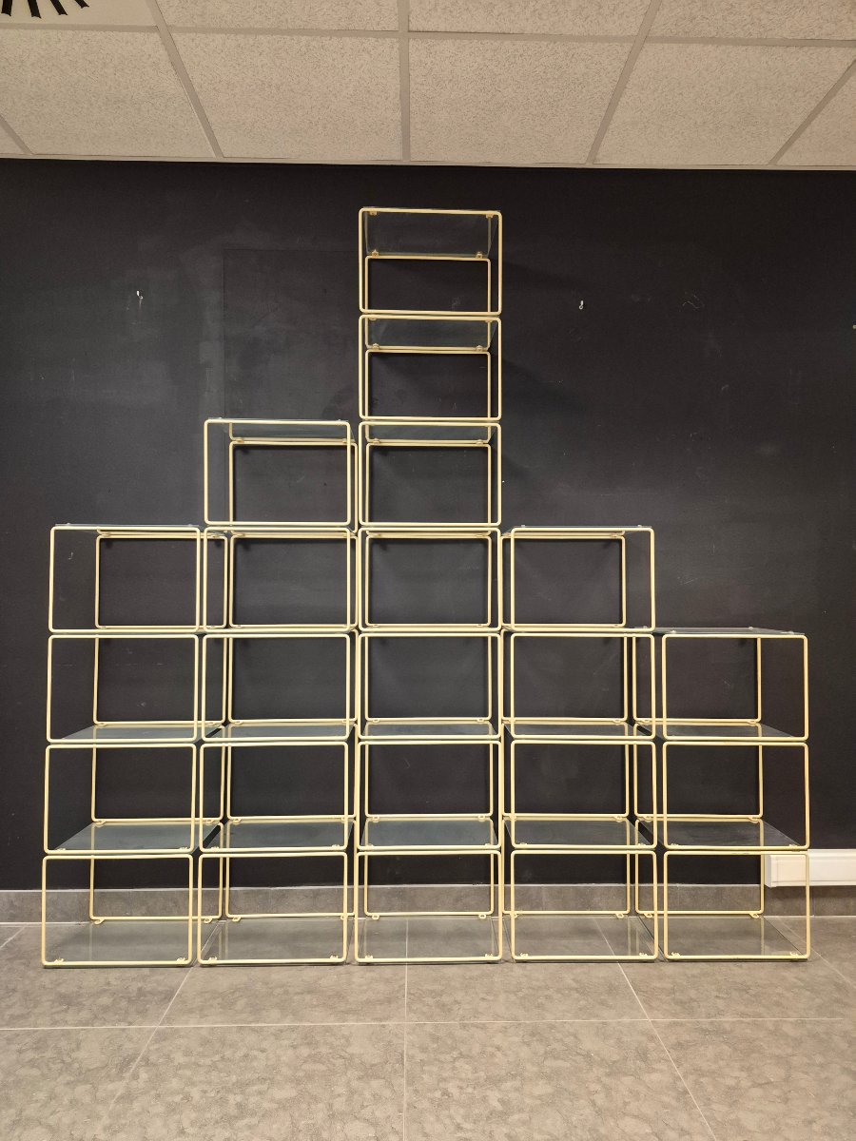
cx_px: 428
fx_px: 758
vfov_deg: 73.9
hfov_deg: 58.9
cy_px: 570
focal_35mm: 23
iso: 1000
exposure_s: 1/100
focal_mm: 5.4
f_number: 1.8
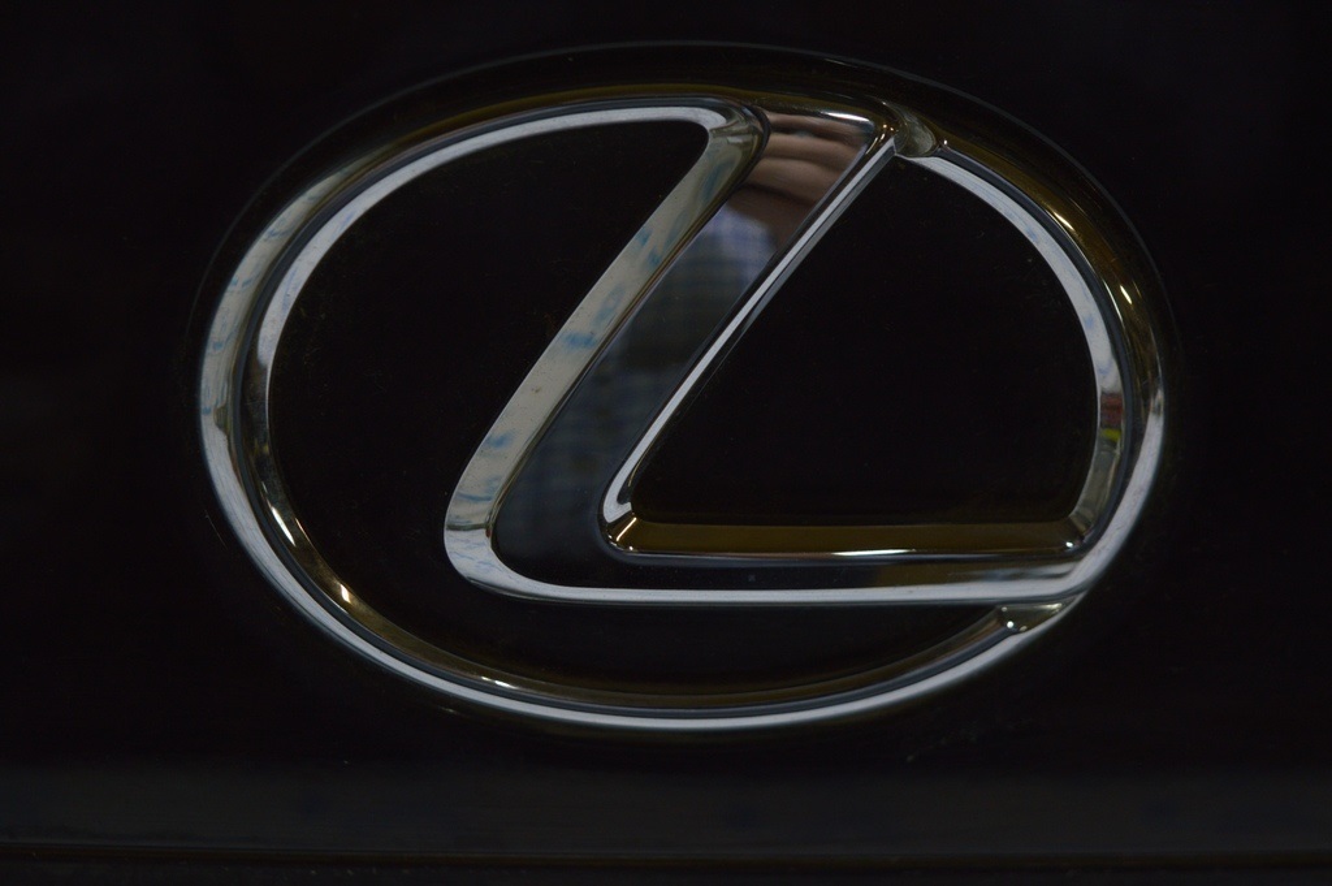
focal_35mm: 69
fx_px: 2551
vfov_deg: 19.7
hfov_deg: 29.3
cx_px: 666
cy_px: 443
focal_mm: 46
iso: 400
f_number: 5
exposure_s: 1/80
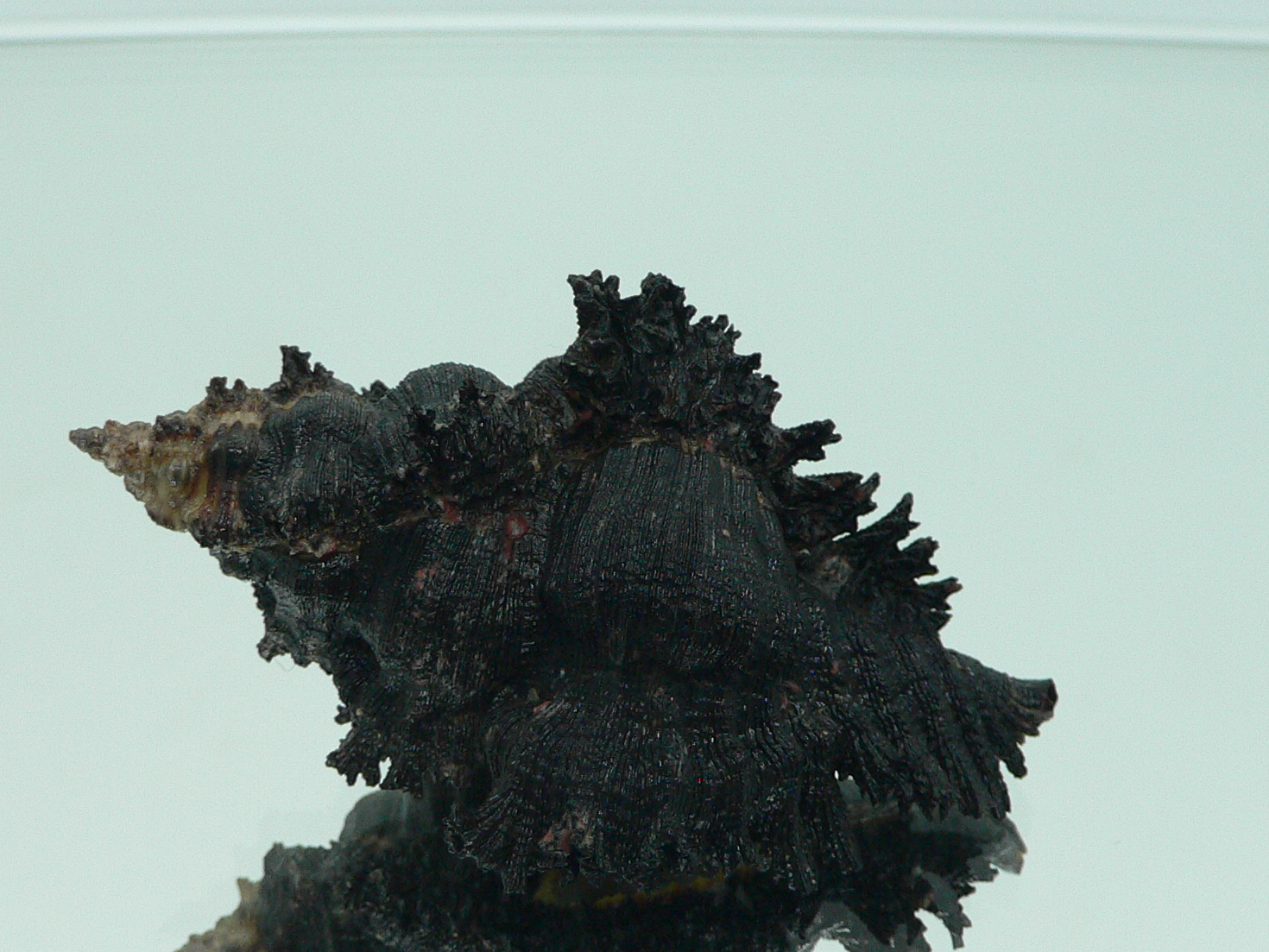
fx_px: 1760
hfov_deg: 39.6
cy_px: 652
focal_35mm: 48
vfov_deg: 30.0
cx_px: 603
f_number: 2.8
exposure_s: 1/60
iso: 150
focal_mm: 4.6
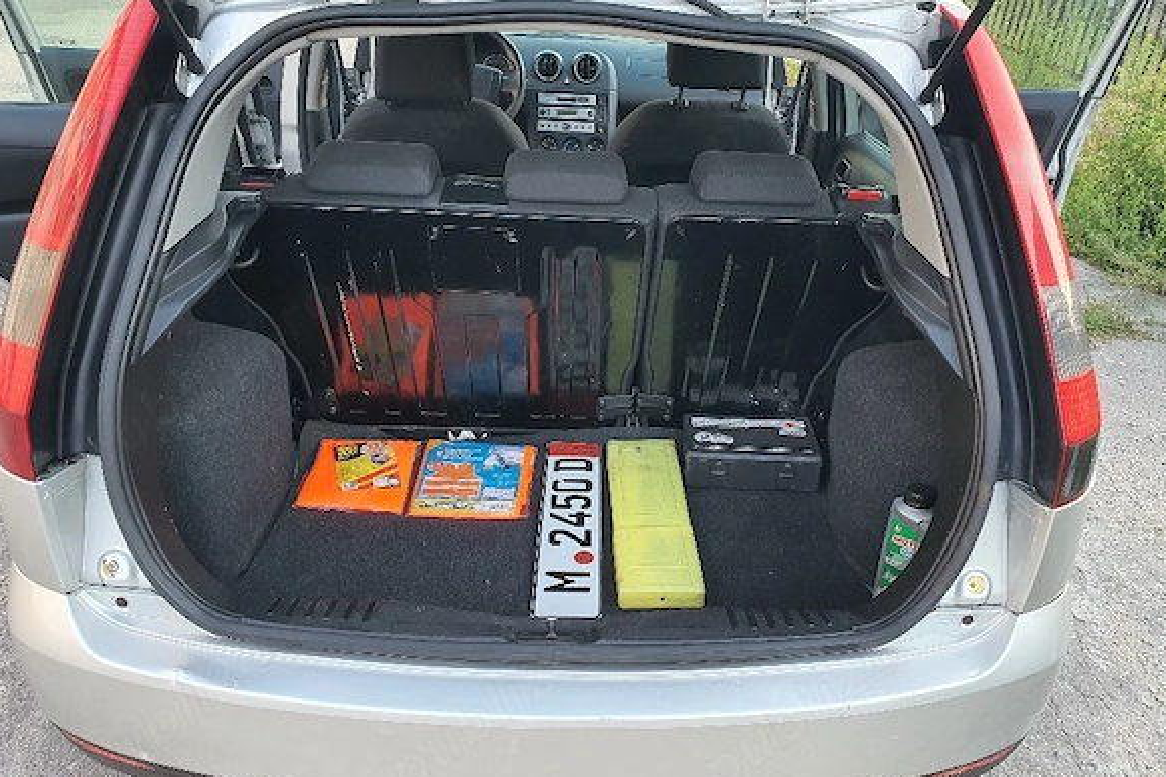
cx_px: 600
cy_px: 388
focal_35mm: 28
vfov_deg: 46.4
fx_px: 907
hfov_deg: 65.5
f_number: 2.4
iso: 80
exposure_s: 1/100
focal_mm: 4.3
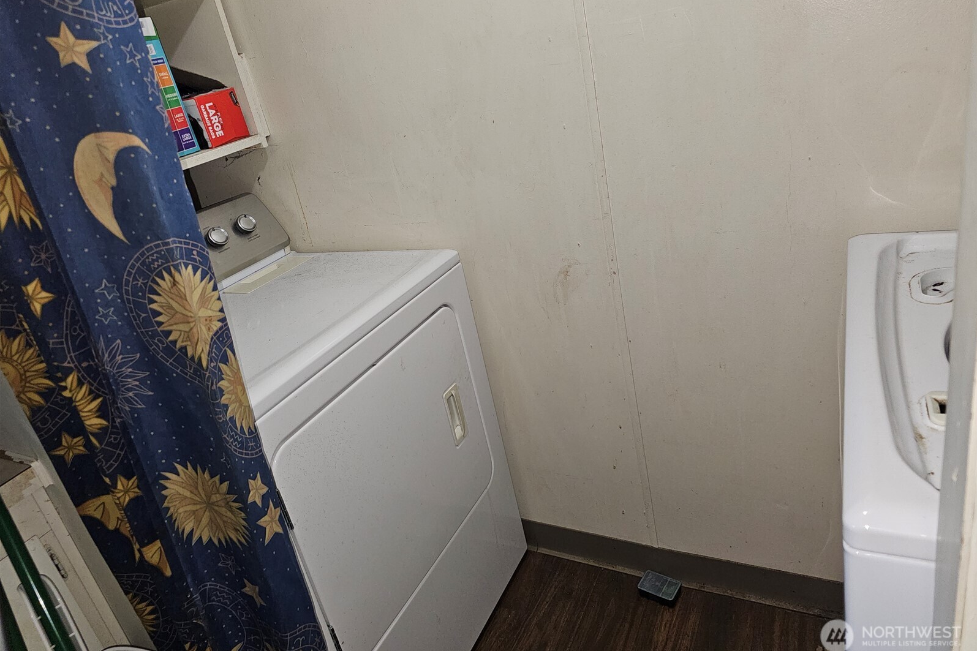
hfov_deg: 73.7
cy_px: 293
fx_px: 651
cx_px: 489
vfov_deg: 53.0
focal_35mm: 24
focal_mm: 6.3
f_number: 1.7
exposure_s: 1/60
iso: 125
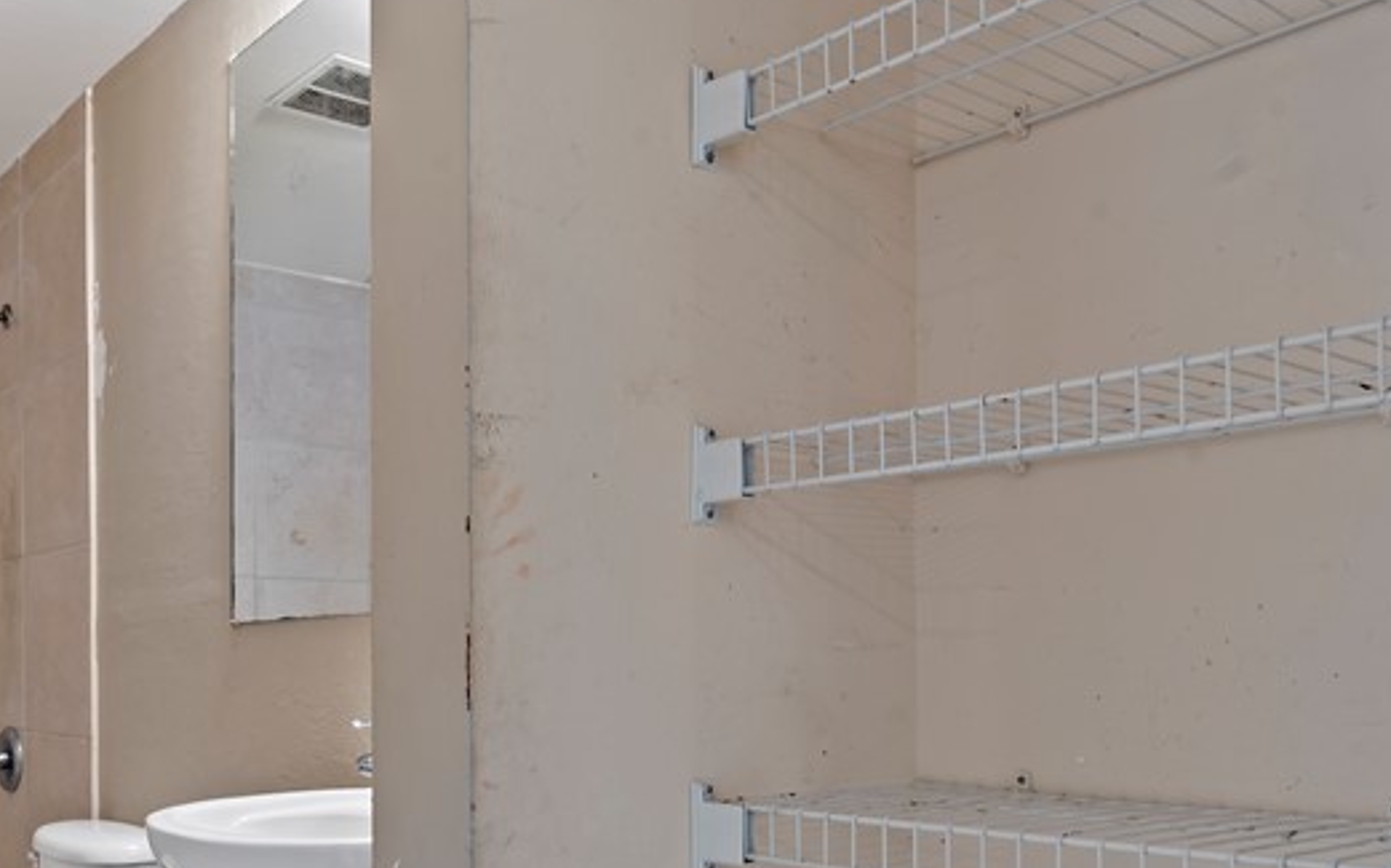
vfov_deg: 36.2
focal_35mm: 34
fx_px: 1288
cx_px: 334
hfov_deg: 53.9
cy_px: 669
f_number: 13
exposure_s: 2.5
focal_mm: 16
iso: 400
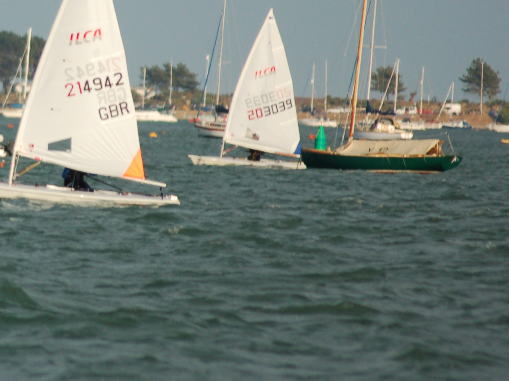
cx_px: -33
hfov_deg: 2.1
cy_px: 67
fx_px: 14009
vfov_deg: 1.6
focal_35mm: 953
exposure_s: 1/1600
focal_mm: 300
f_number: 5.6
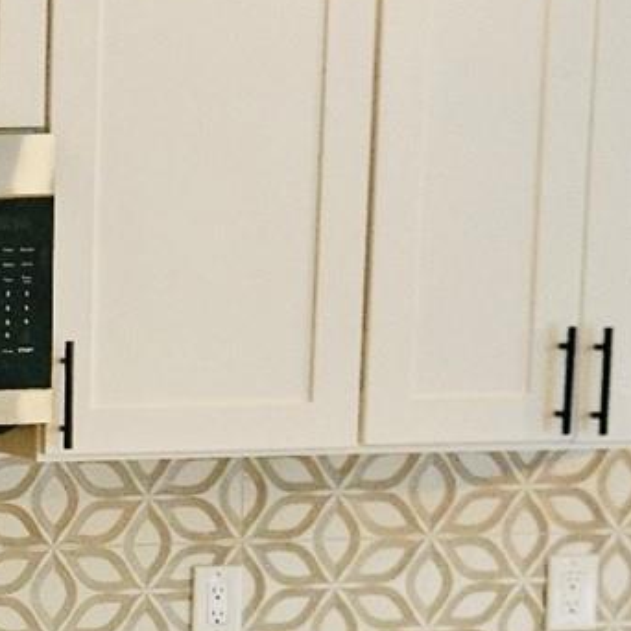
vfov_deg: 17.8
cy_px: 638
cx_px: -423
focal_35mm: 95
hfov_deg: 16.1
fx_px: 1959
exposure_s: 1/60.2
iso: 195
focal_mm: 5.4
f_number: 1.8
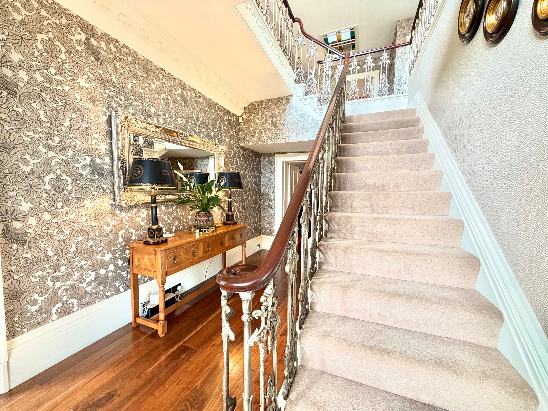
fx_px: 222
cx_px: 274
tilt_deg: -1.0
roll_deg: -0.7
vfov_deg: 85.7
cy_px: 206
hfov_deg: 102.1
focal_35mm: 14
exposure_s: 1/50
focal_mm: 2.22
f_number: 2.2
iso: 160
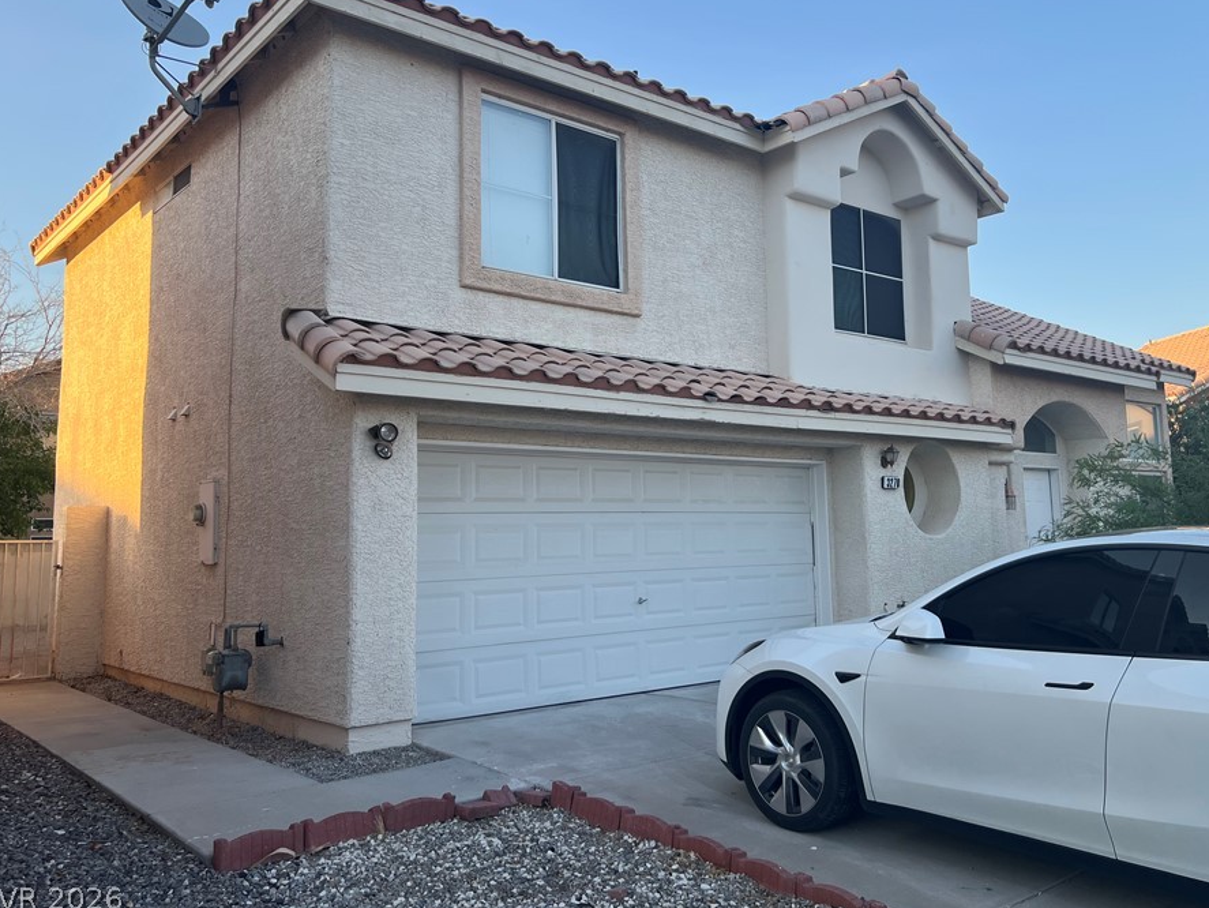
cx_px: 672
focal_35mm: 30
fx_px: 1048
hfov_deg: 59.8
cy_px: 398
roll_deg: +1.5
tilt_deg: +7.6
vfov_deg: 46.7
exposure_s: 1/628
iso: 50
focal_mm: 5.7
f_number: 1.5
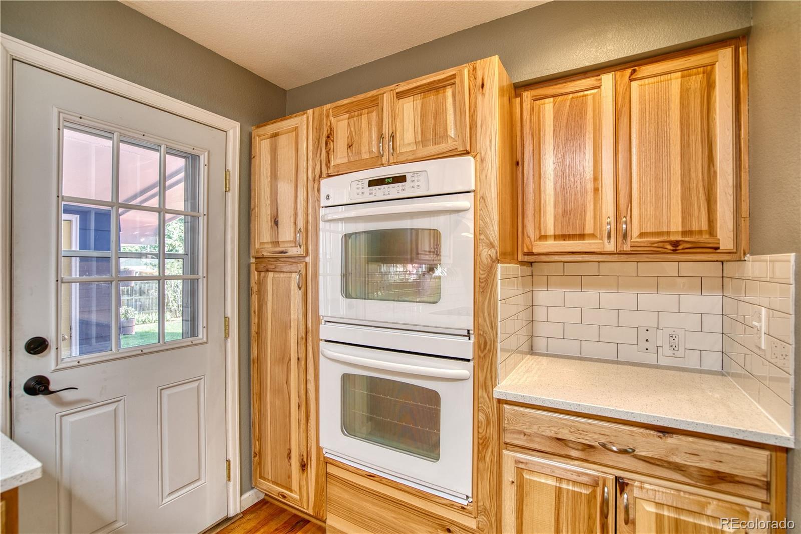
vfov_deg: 73.7
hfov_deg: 96.7
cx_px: 400
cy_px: 267
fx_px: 356
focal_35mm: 16
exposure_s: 1/40
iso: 500
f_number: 4
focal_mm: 16
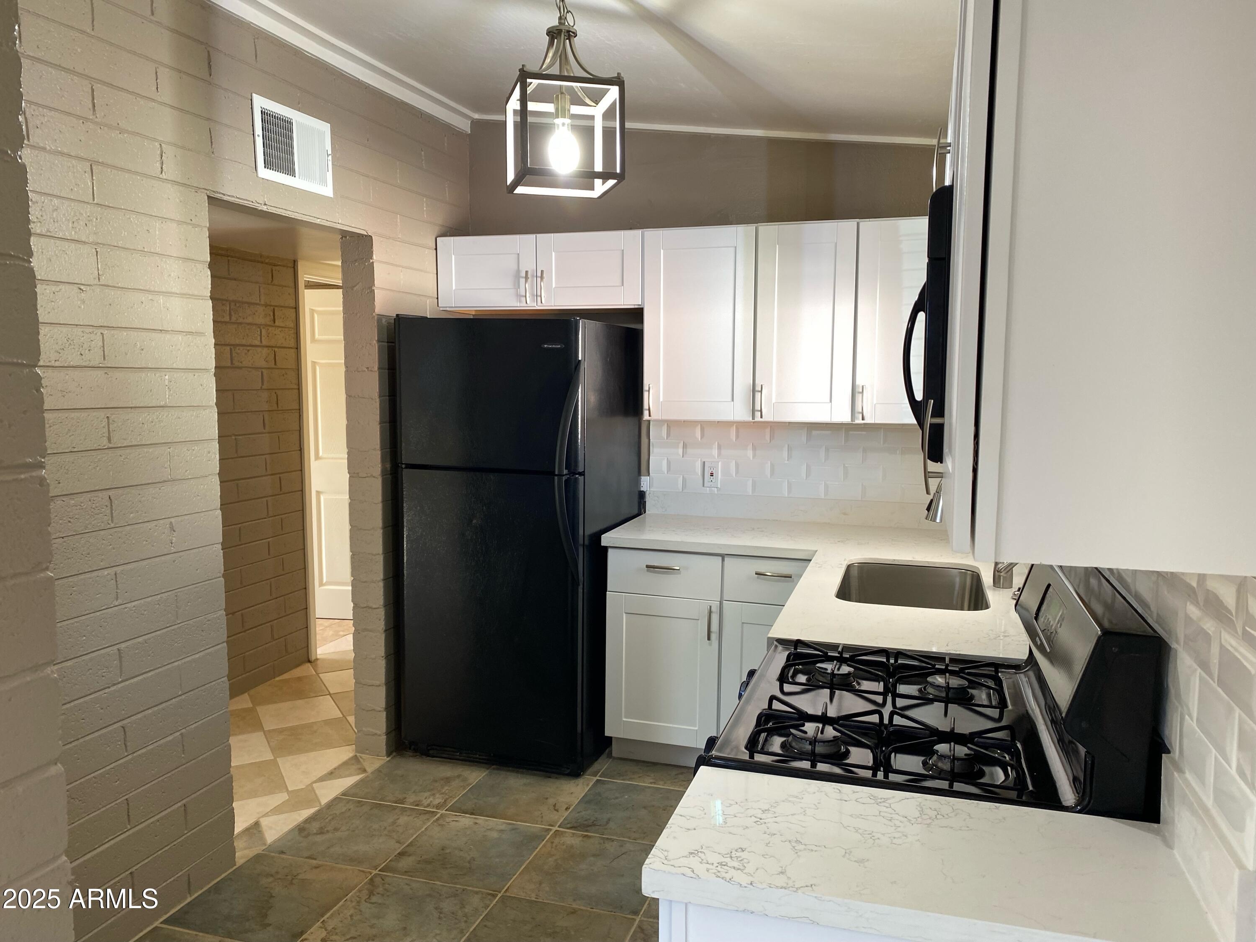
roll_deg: -0.1
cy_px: 471
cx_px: 628
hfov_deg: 67.3
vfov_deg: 53.1
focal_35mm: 26
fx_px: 943
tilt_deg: -6.0
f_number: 1.8
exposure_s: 1/60
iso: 64
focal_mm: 4.25
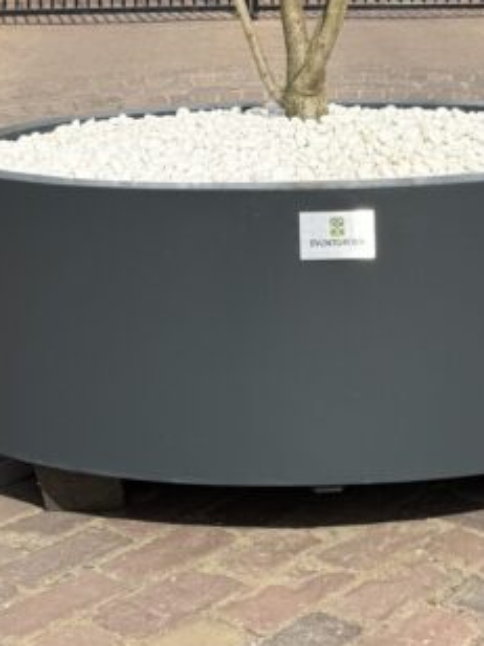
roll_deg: +0.6
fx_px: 1454
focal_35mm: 78
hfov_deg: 18.9
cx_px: 274
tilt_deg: +5.3
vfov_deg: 21.9
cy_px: -245
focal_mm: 6.76
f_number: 1.78
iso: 80
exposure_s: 1/3802
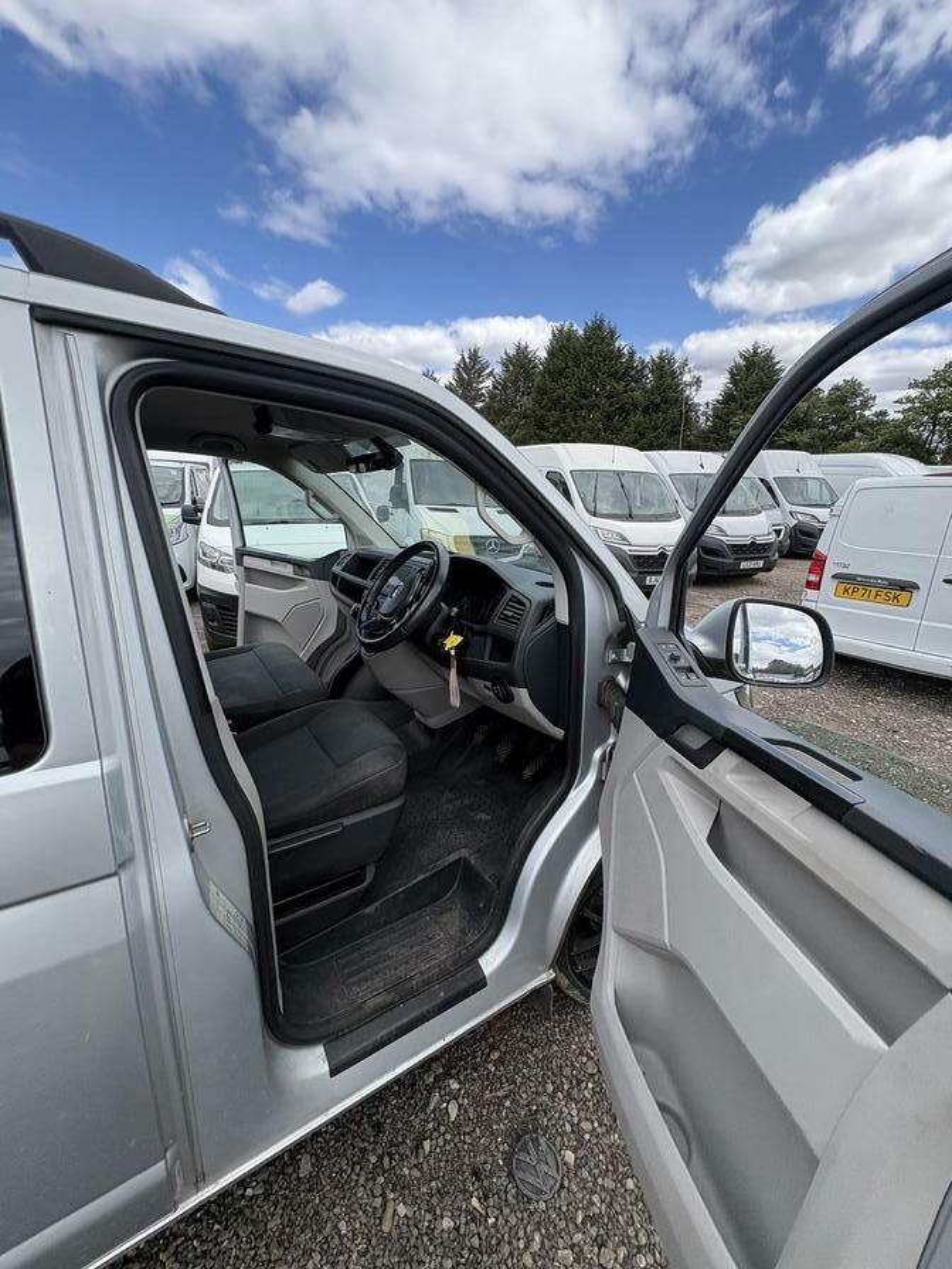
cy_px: 634
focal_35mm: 14
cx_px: 476
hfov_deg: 85.7
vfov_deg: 102.1
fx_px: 513
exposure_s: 1/756
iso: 50
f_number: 2.2
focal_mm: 2.22
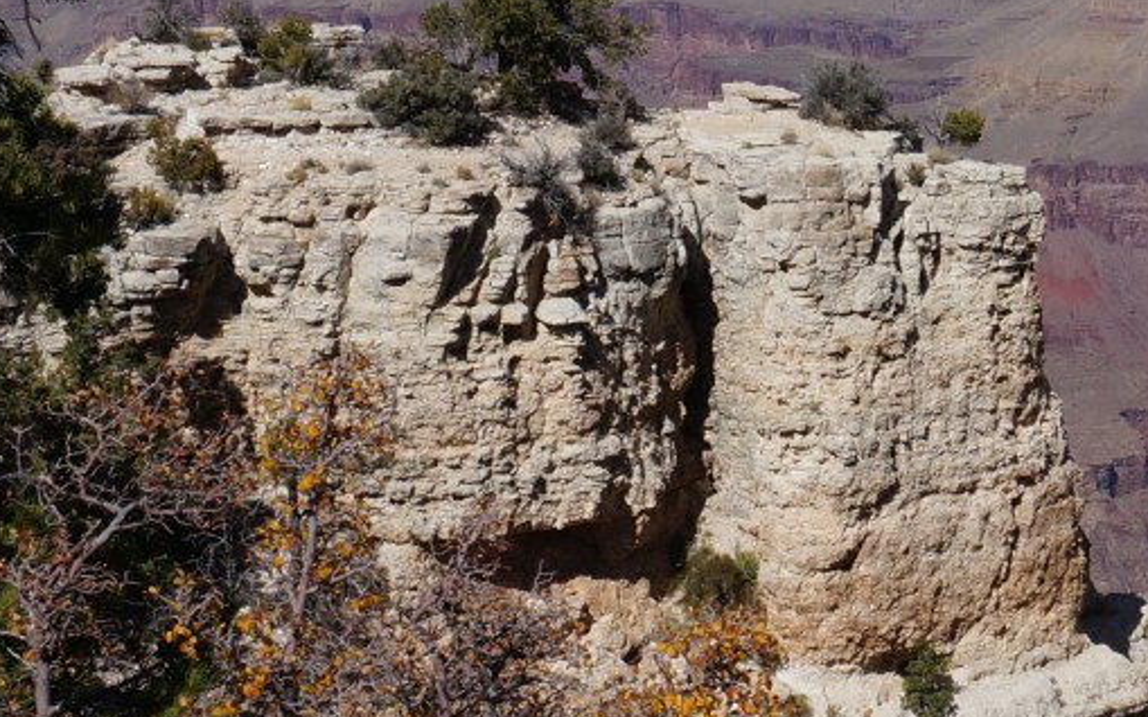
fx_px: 4054
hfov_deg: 15.7
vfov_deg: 10.1
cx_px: 1263
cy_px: 450
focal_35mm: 130
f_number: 13
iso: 100
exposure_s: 1/250
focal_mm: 27
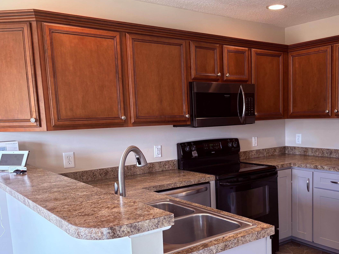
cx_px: 234
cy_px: 165
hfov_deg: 47.9
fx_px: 372
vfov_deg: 37.4
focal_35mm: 38
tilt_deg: -7.7
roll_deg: +2.2
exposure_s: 1/60
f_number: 1.6
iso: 100
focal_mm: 5.96
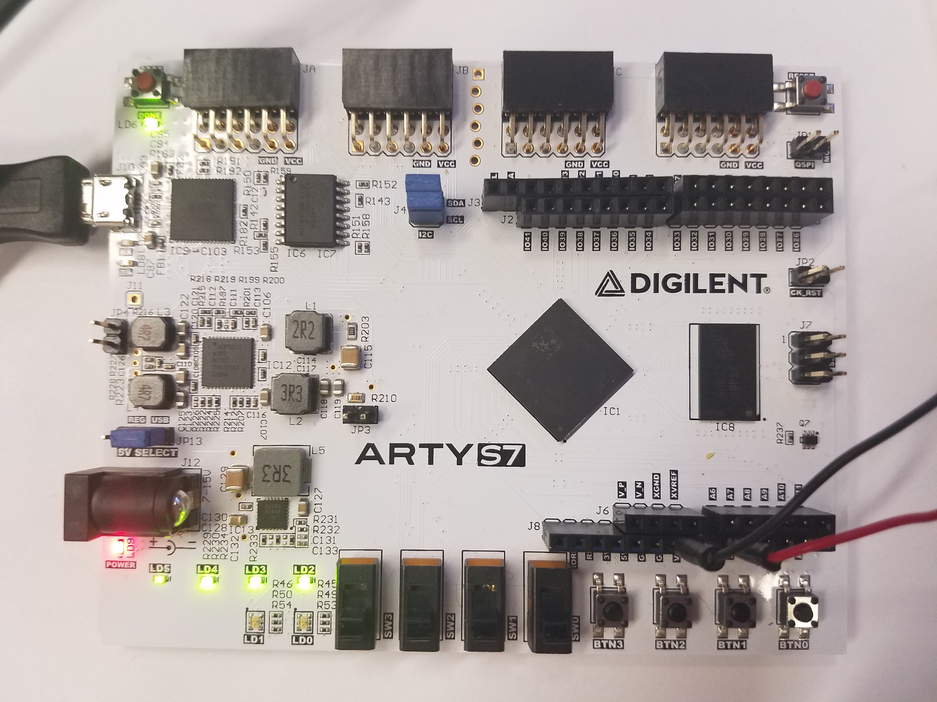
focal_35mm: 26
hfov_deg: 67.3
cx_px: 468
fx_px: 704
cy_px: 351
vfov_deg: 53.1
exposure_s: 1/24
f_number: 1.7
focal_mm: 4.2
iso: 160
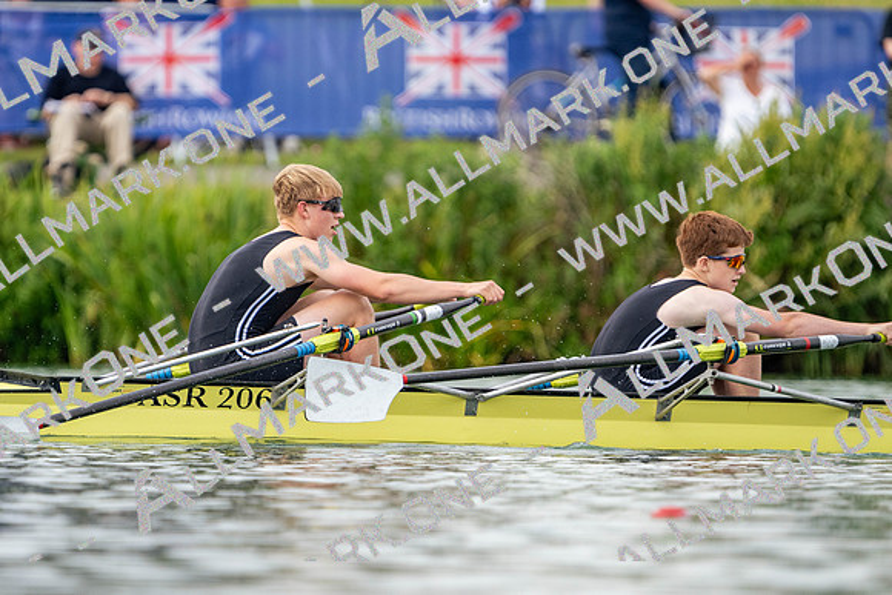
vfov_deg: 1.6
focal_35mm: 838
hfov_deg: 2.5
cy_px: 298
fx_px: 20768
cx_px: 446
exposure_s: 1/1600
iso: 640
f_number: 6.3
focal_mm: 559
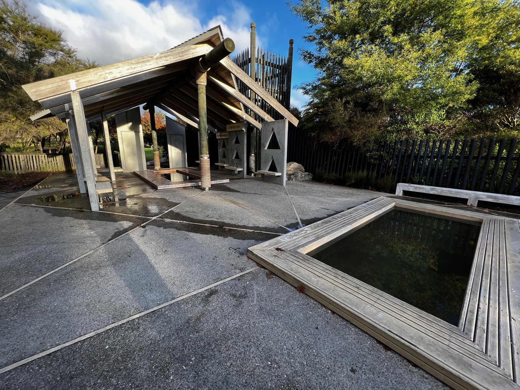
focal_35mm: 13
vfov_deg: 89.9
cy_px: 195
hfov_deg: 106.2
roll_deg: -0.5
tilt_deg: -13.2
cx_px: 260
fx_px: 195
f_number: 1.8
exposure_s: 1/155
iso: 32
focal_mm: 1.57
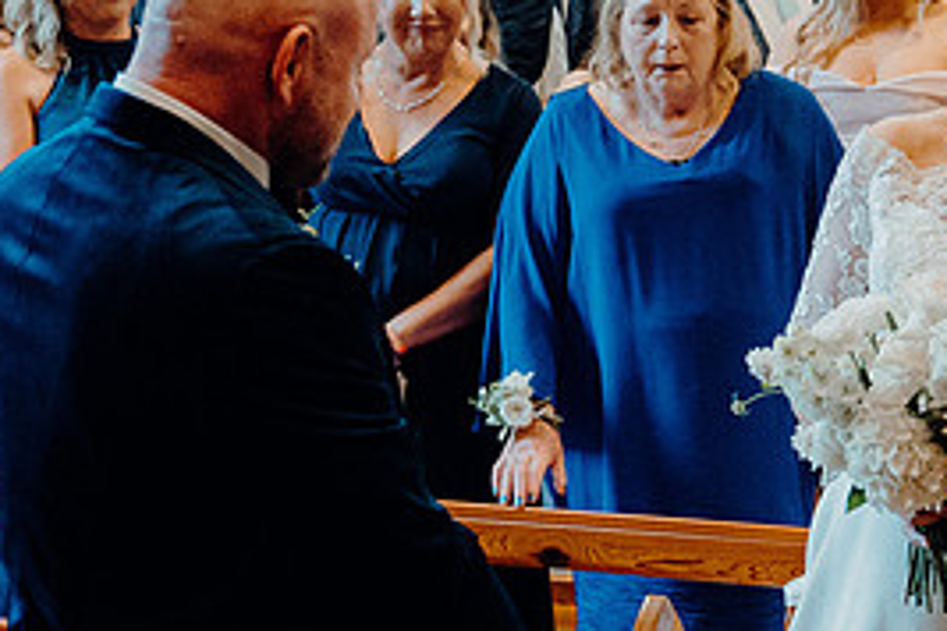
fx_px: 3262
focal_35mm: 124
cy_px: 328
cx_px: 748
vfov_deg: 11.1
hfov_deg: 16.4
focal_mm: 38
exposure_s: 1/160
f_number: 3.2
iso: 3200
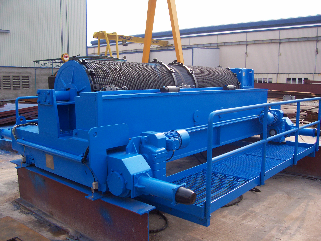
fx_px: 315
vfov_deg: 41.8
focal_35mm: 34
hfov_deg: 54.0
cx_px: 160
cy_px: 120
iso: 80
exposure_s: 1/722
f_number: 2.7
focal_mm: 5.6
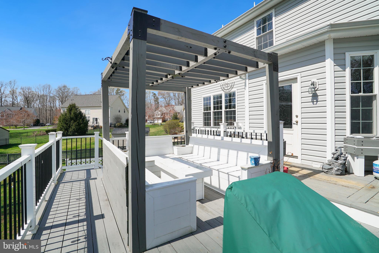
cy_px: 126
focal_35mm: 16
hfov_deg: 96.7
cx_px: 190
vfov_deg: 73.8
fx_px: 168
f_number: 8
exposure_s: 1/500
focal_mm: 16
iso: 320
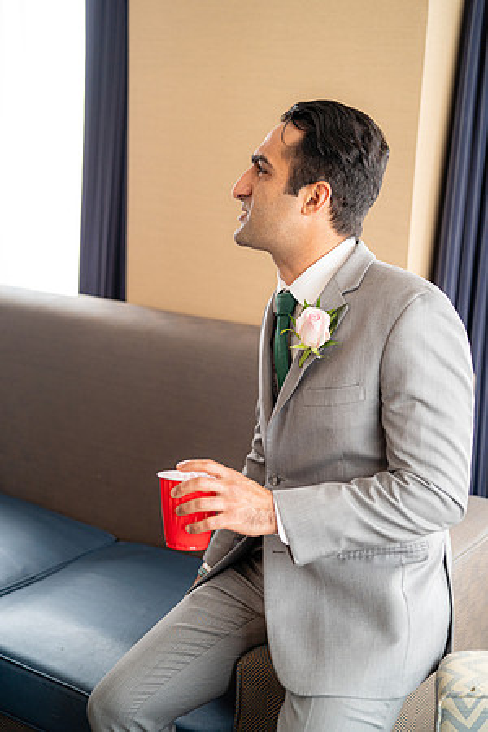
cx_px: 244
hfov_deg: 27.0
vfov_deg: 39.6
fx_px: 1017
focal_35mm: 50
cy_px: 366
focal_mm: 50
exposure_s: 1/160
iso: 800
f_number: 2.2
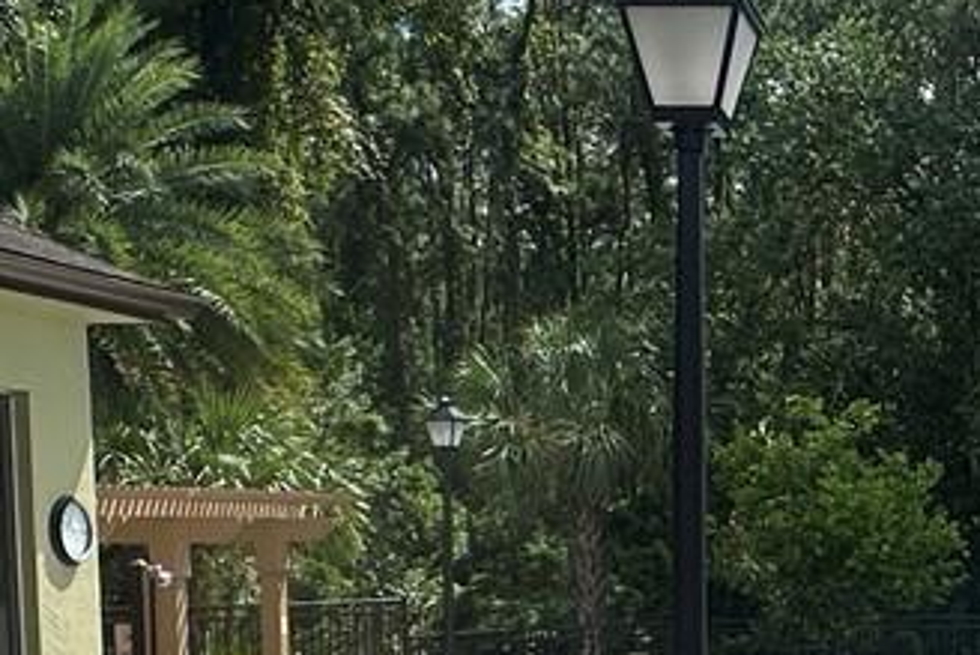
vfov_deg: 18.6
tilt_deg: -4.0
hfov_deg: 26.1
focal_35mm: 71
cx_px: 1094
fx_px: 1934
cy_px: 679
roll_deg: +0.0
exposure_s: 1/1795
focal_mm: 2.22
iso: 40
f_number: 2.2
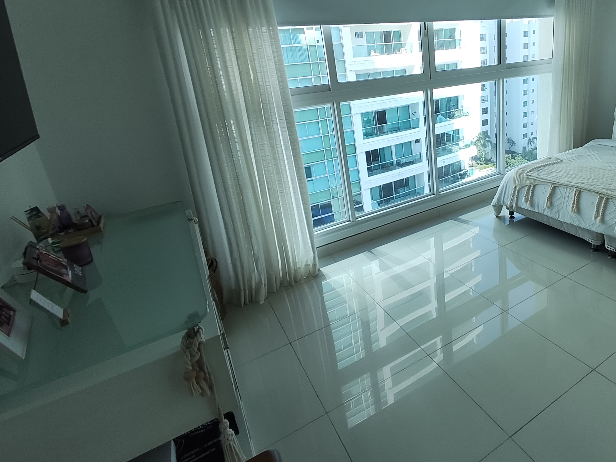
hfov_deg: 76.5
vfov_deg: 62.9
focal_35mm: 21
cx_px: 410
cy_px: 182
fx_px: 374
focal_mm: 1.65
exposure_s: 1/354
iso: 50
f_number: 2.2
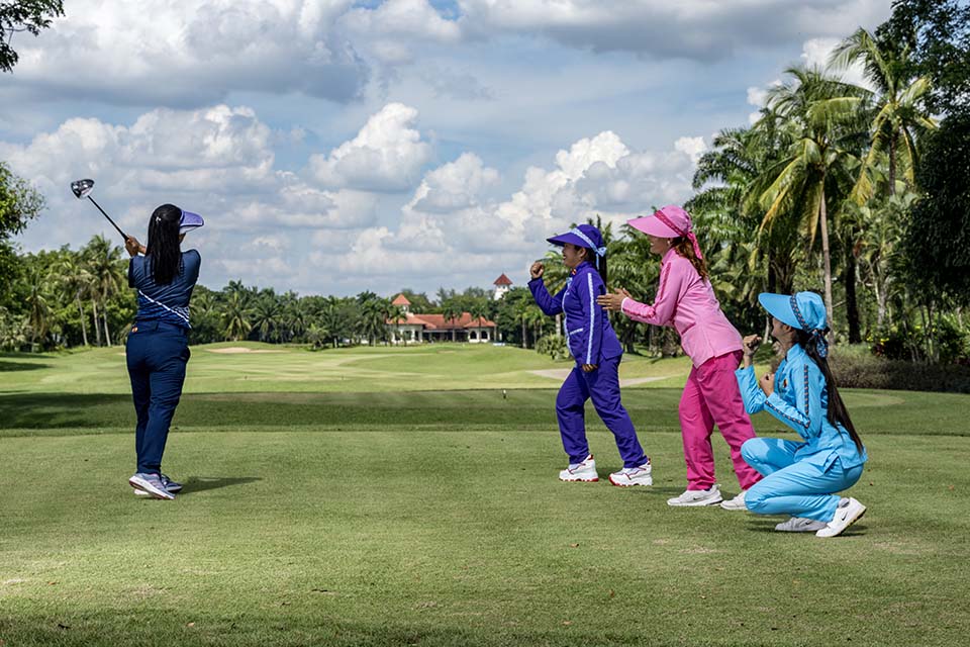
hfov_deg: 28.8
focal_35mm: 70
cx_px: 485
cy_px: 324
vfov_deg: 19.5
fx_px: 1886
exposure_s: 1/200
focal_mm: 70
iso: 100
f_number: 10
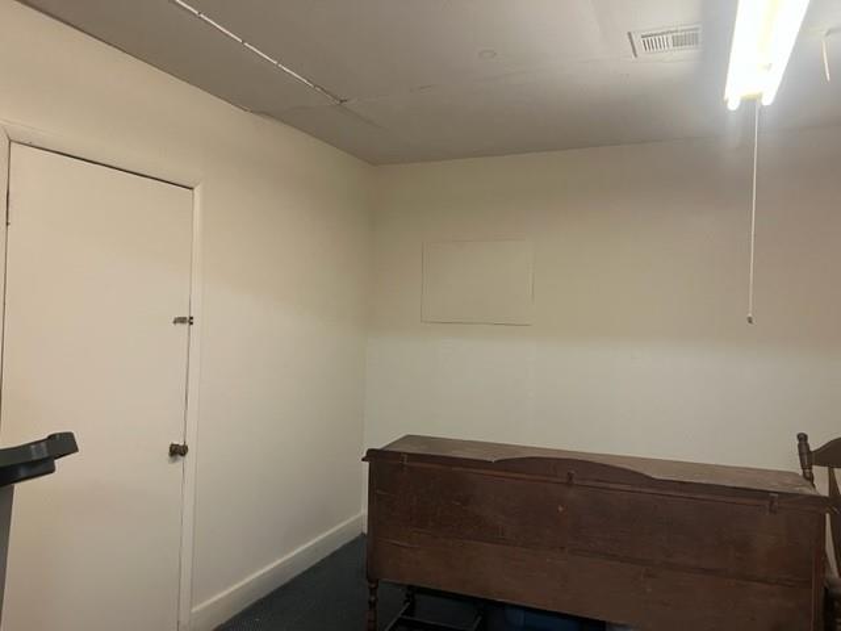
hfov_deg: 67.3
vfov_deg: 53.1
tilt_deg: +0.2
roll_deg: -0.6
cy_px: 316
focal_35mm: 26
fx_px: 632
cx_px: 420
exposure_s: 1/60
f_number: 1.5
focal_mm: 5.7
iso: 200
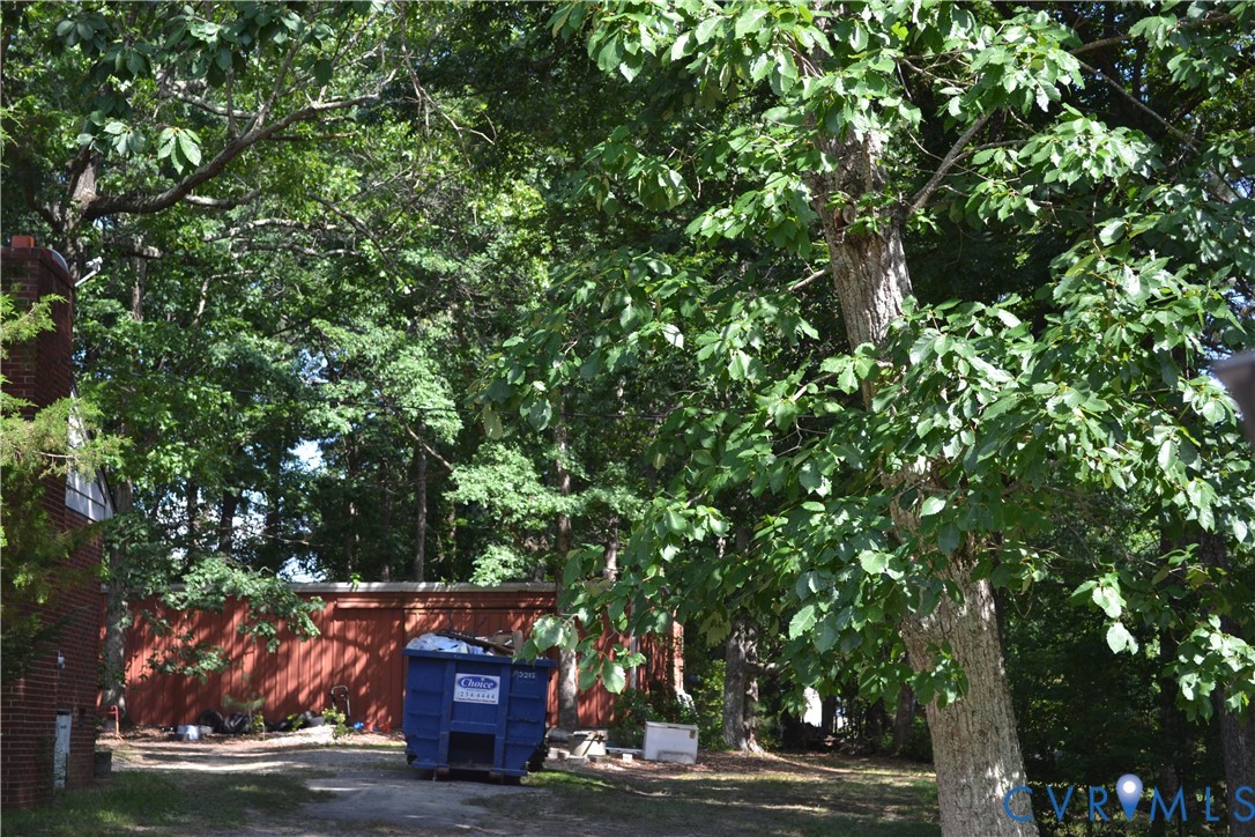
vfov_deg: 22.6
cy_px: 418
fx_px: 2092
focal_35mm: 60
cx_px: 628
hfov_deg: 33.4
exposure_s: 1/125
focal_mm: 40
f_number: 5.6
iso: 125
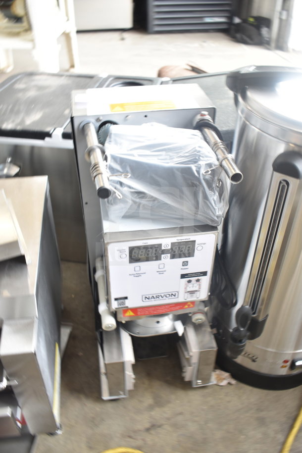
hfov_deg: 40.0
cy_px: 226
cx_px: 151
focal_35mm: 33
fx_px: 415
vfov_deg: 57.2
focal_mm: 22
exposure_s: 1/30
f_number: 3.8
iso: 250
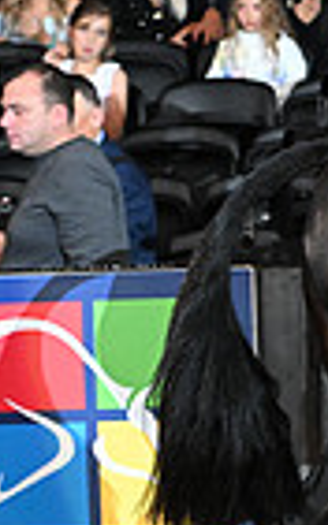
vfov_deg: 5.6
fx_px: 5398
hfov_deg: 3.4
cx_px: 809
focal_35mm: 377
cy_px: 222
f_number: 4.5
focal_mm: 90
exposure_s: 1/800
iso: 8000
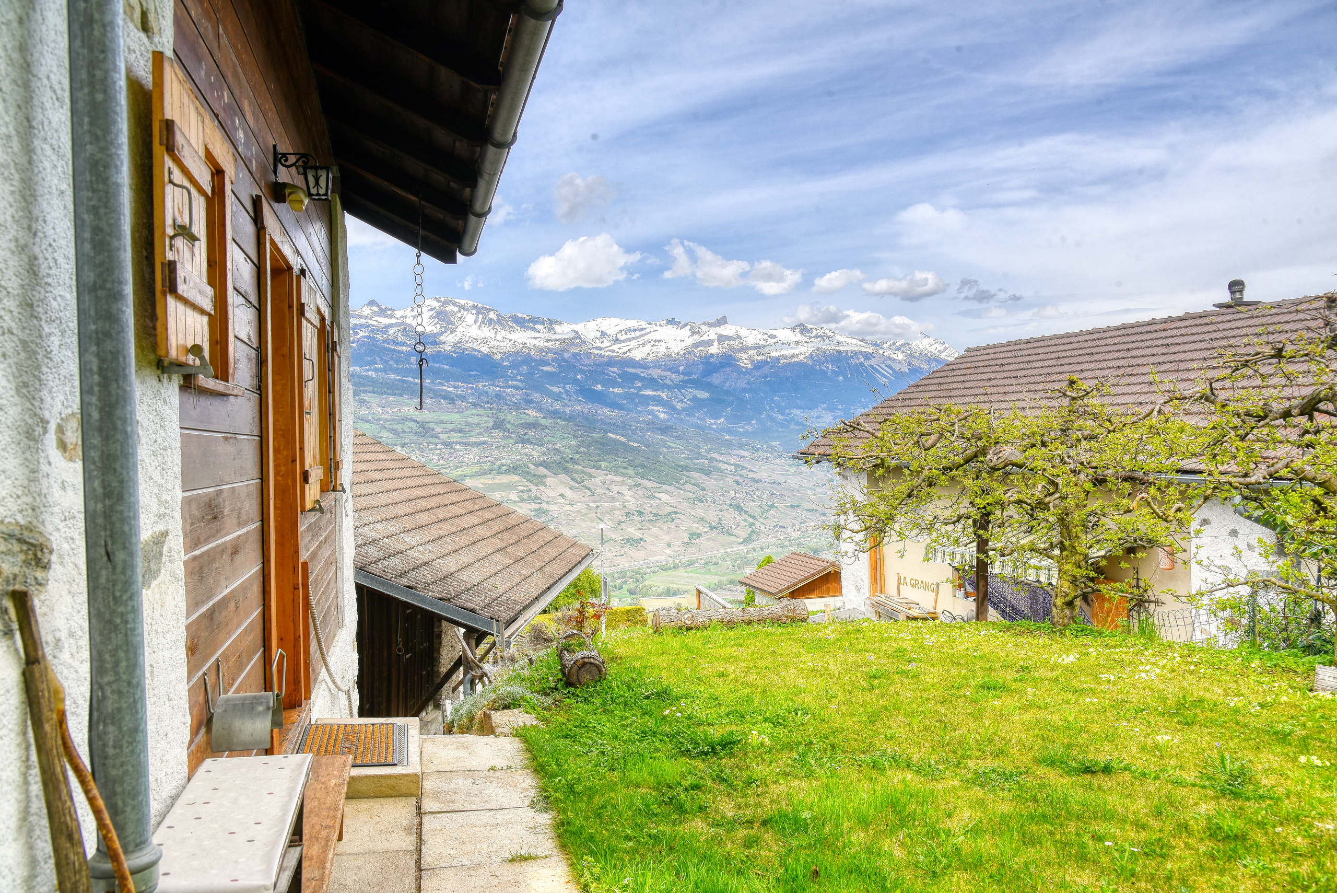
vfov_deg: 53.2
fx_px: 892
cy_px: 446
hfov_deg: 73.7
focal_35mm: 24
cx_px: 668
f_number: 18
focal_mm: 24
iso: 250
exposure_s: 1/1250
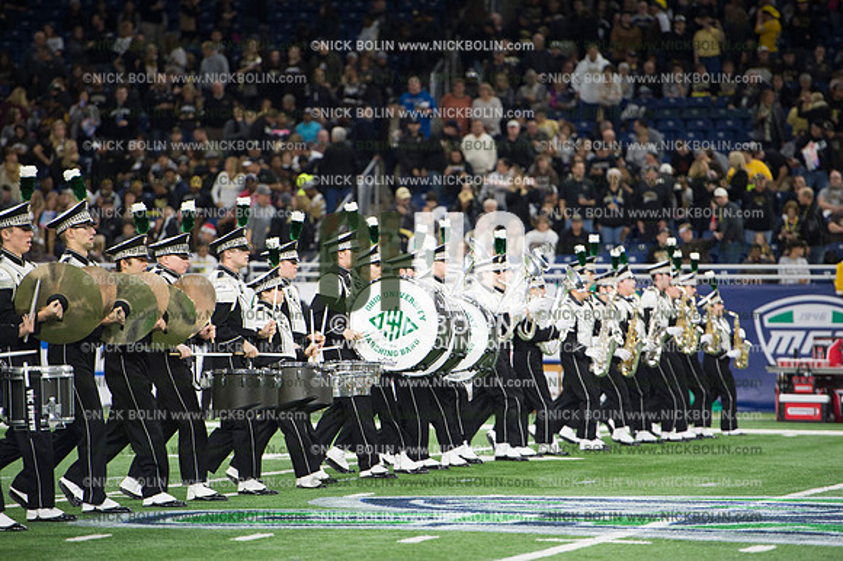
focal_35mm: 195
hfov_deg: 10.6
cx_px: 422
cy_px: 280
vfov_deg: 7.0
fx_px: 4563
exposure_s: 1/1000
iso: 2500
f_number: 3.5
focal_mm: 195
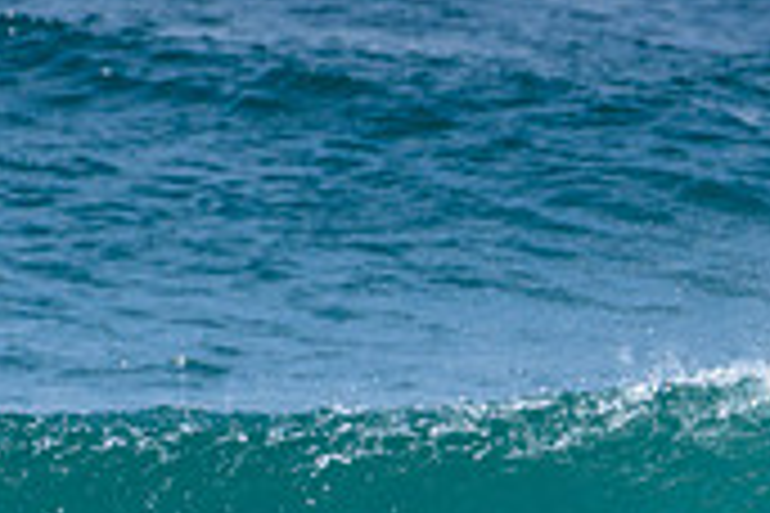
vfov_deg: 0.7
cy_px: 648
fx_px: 44378
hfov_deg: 1.0
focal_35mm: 2075
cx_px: 835
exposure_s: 1/2000
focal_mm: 500
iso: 110
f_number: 5.6
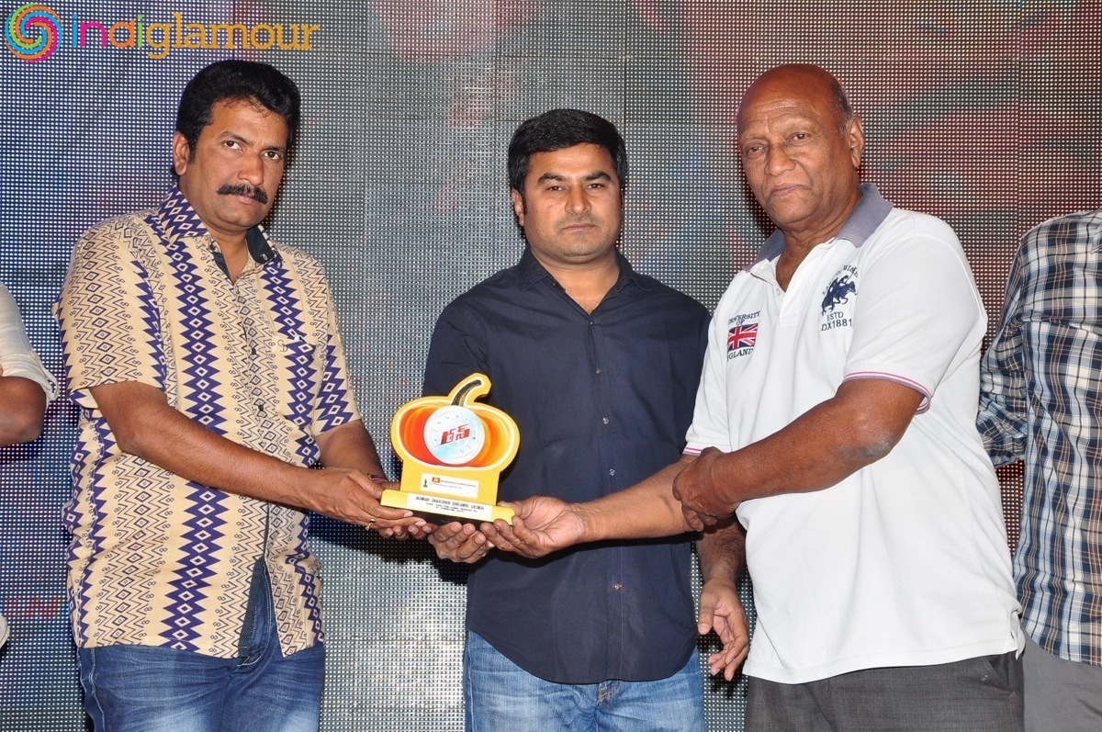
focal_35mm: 93
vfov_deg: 14.7
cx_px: 551
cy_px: 366
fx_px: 2843
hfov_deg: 21.9
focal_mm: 62
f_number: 8
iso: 500
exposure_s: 1/125
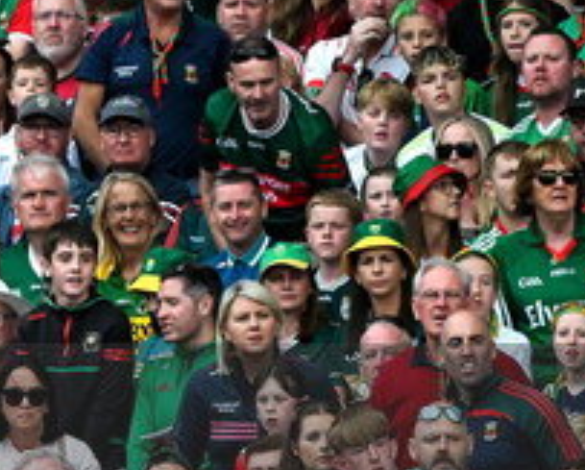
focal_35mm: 2838
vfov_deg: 0.5
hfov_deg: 0.7
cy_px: 223
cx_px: -386
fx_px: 49207
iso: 1250
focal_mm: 600
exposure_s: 1/2500
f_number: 4
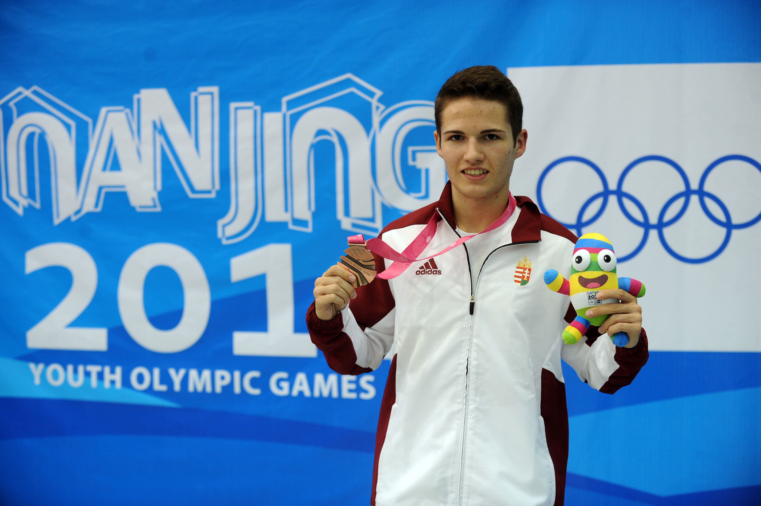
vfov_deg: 19.4
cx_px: 380
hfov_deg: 28.9
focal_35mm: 70
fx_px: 1479
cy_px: 253
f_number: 3.5
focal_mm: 70
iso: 1600
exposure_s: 1/160
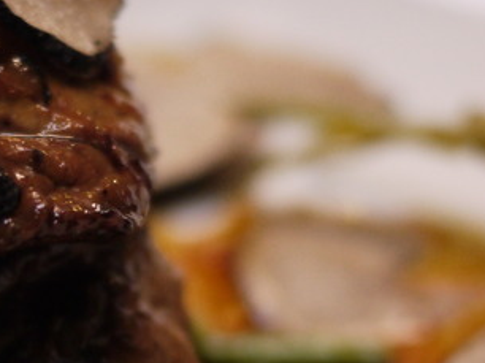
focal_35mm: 134
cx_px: 116
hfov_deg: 14.7
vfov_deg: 11.0
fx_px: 1876
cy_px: 277
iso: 400
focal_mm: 20
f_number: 1.7
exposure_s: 1/30
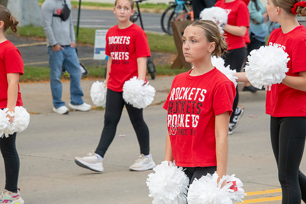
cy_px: 102
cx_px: 153
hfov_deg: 10.8
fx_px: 1615
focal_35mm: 190
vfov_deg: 7.2
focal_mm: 190
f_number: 11
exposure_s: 1/400
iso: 3200
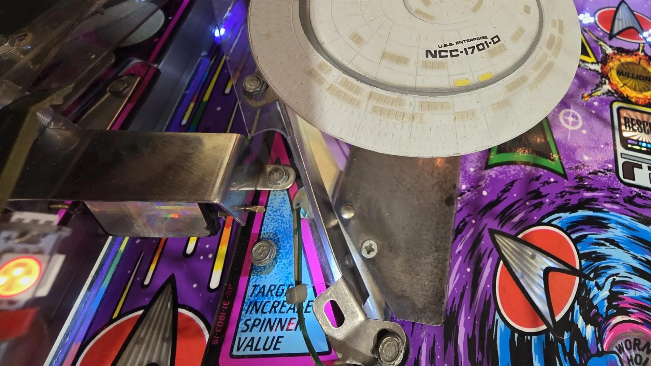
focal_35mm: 19
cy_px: 48
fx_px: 328
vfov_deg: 52.5
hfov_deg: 86.4
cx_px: 434
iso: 80
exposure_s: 1/50
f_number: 2.2
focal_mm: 2.2
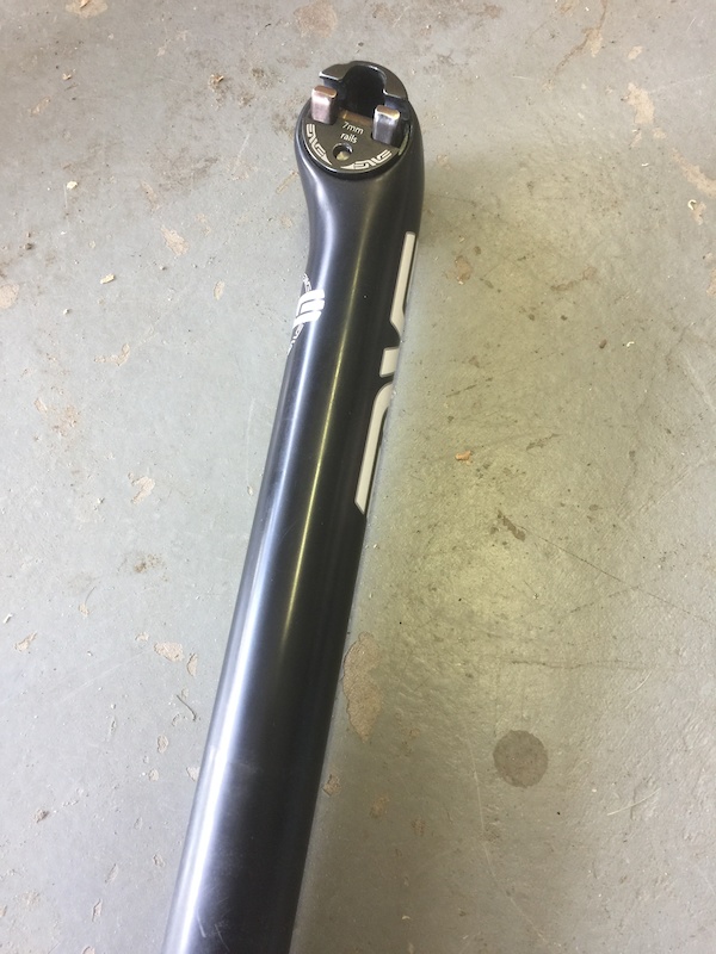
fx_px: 800
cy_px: 477
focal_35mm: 29
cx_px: 358
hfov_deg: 48.2
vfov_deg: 61.7
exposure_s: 1/15
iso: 32
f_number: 2.2
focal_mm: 4.15
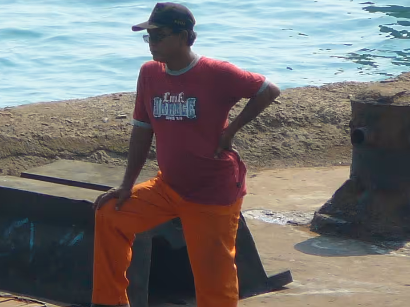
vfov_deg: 2.3
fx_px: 7531
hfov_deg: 3.1
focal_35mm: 636
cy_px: 118
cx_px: 129
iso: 80
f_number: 4.1
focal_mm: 34.1
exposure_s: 1/640
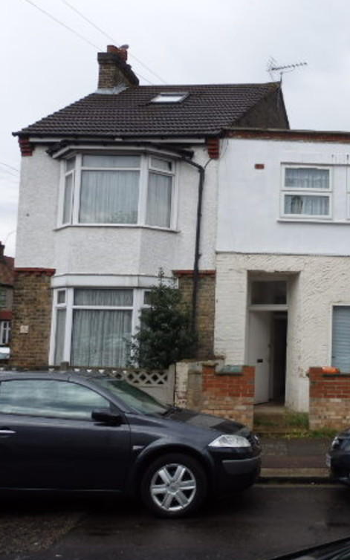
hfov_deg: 33.8
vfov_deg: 54.0
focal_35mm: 36
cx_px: 303
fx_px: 550
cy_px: 283
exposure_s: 1/1000
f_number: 3
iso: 100
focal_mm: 4.5
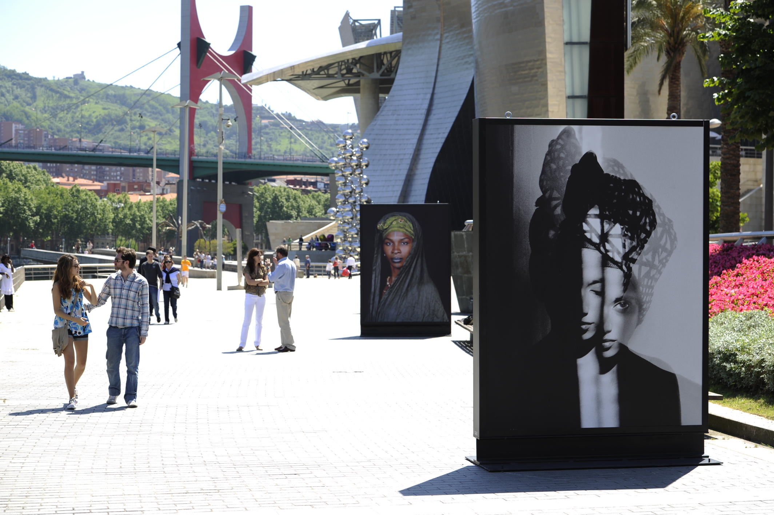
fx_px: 1611
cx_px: 387
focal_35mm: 75
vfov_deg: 18.2
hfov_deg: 27.0
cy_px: 258
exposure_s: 1/250
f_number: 6.3
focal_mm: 75
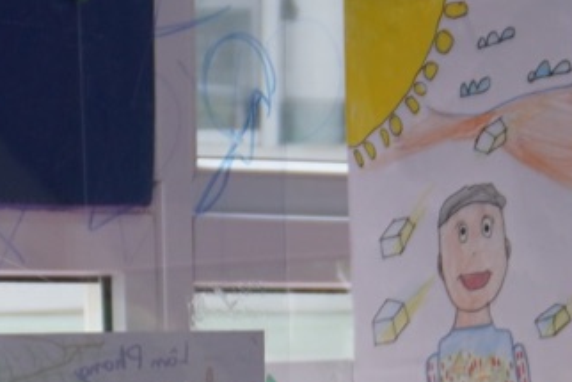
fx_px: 4394
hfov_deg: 7.4
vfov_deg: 4.9
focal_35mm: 276
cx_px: -44
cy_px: 801
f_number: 4.5
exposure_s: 1/45
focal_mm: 27
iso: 125
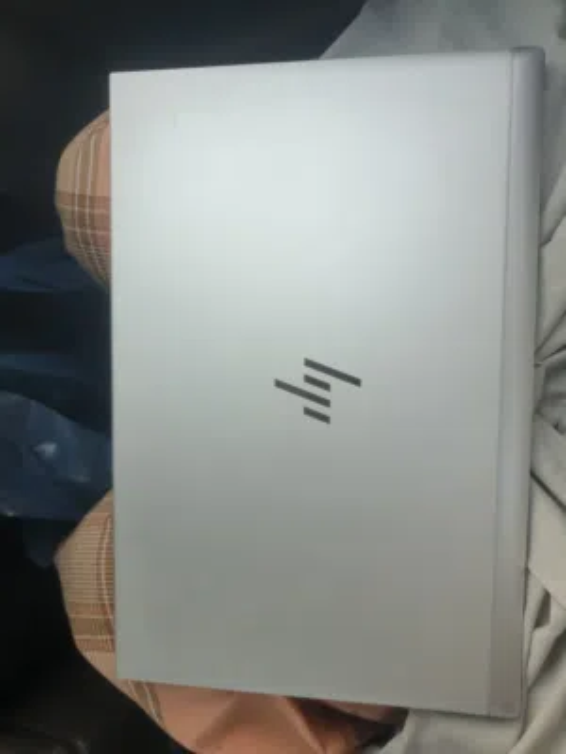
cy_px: 377
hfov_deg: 53.1
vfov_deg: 67.3
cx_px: 283
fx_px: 567
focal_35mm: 26
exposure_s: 1/136
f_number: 2.4
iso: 50
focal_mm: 4.3
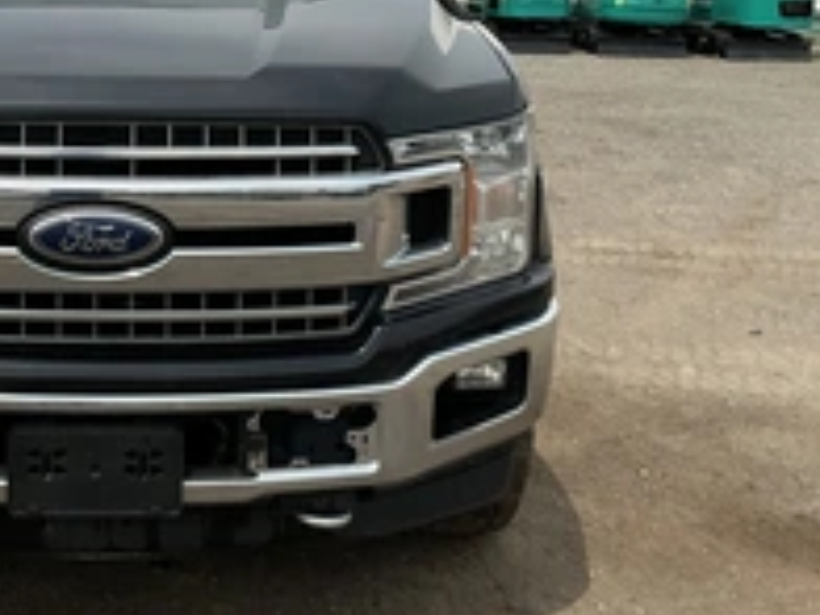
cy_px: 92
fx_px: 1350
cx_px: 117
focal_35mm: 57
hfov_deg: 32.5
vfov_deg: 25.1
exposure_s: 1/2538
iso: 25
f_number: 1.8
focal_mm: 3
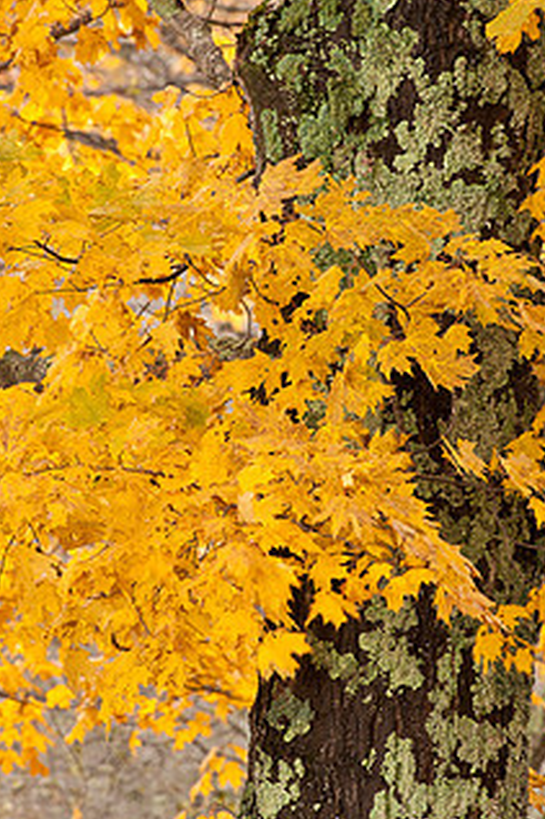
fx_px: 6456
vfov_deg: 7.3
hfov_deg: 4.8
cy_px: 357
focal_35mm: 284
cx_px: 284
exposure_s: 1/15
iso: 200
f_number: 10
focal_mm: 200
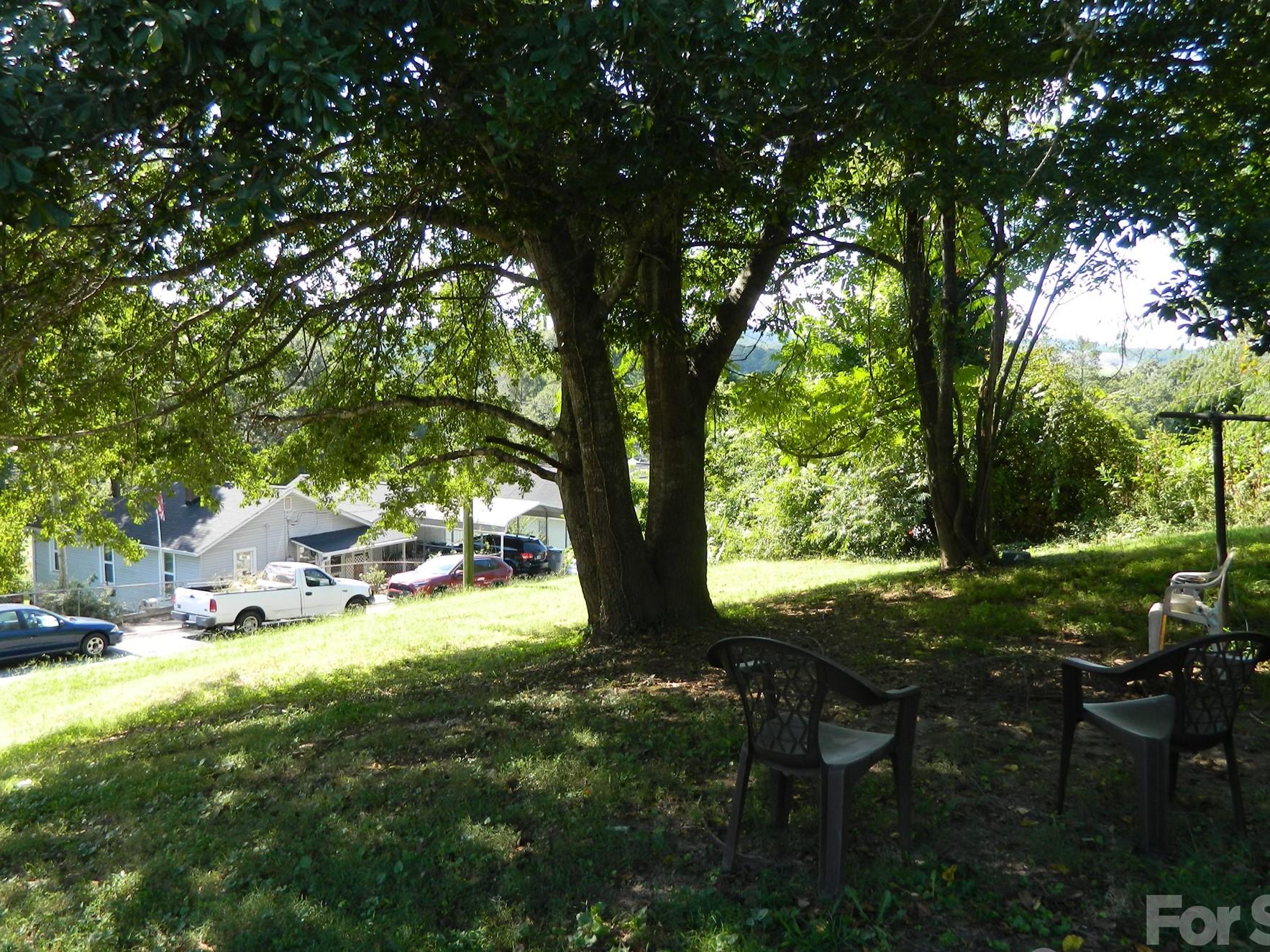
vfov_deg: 48.2
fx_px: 1064
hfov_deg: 61.7
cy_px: 484
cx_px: 639
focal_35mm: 29
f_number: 3.1
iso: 80
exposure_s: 1/160
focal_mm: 4.5
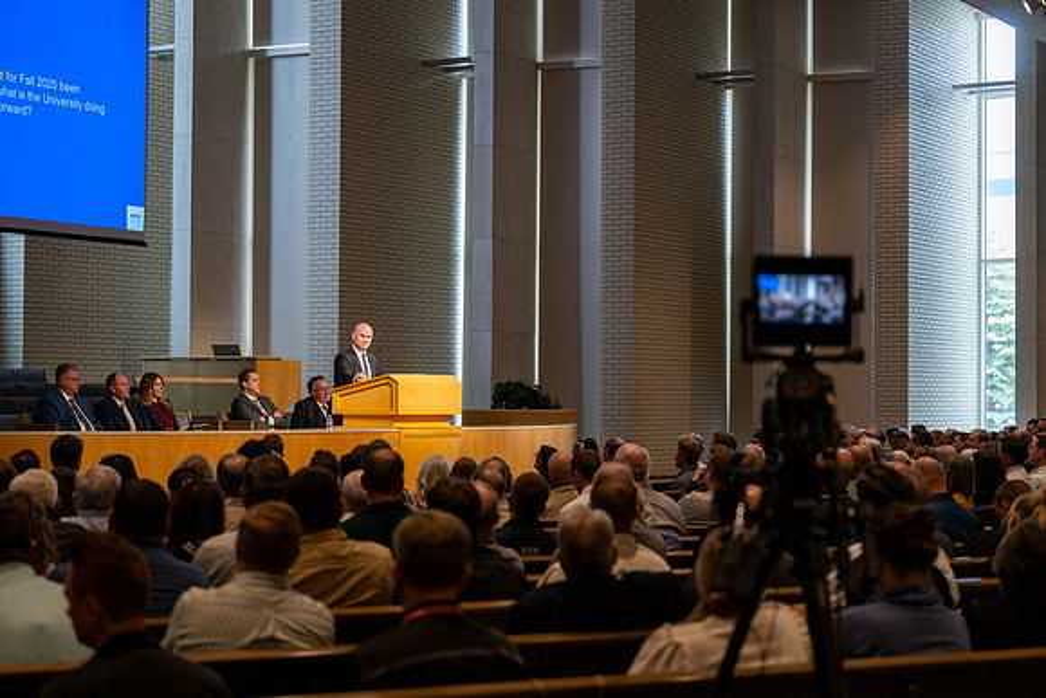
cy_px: 349
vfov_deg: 19.5
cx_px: 523
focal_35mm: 70
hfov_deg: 28.8
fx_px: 2034
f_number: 2.8
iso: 400
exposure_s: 1/125
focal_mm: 70
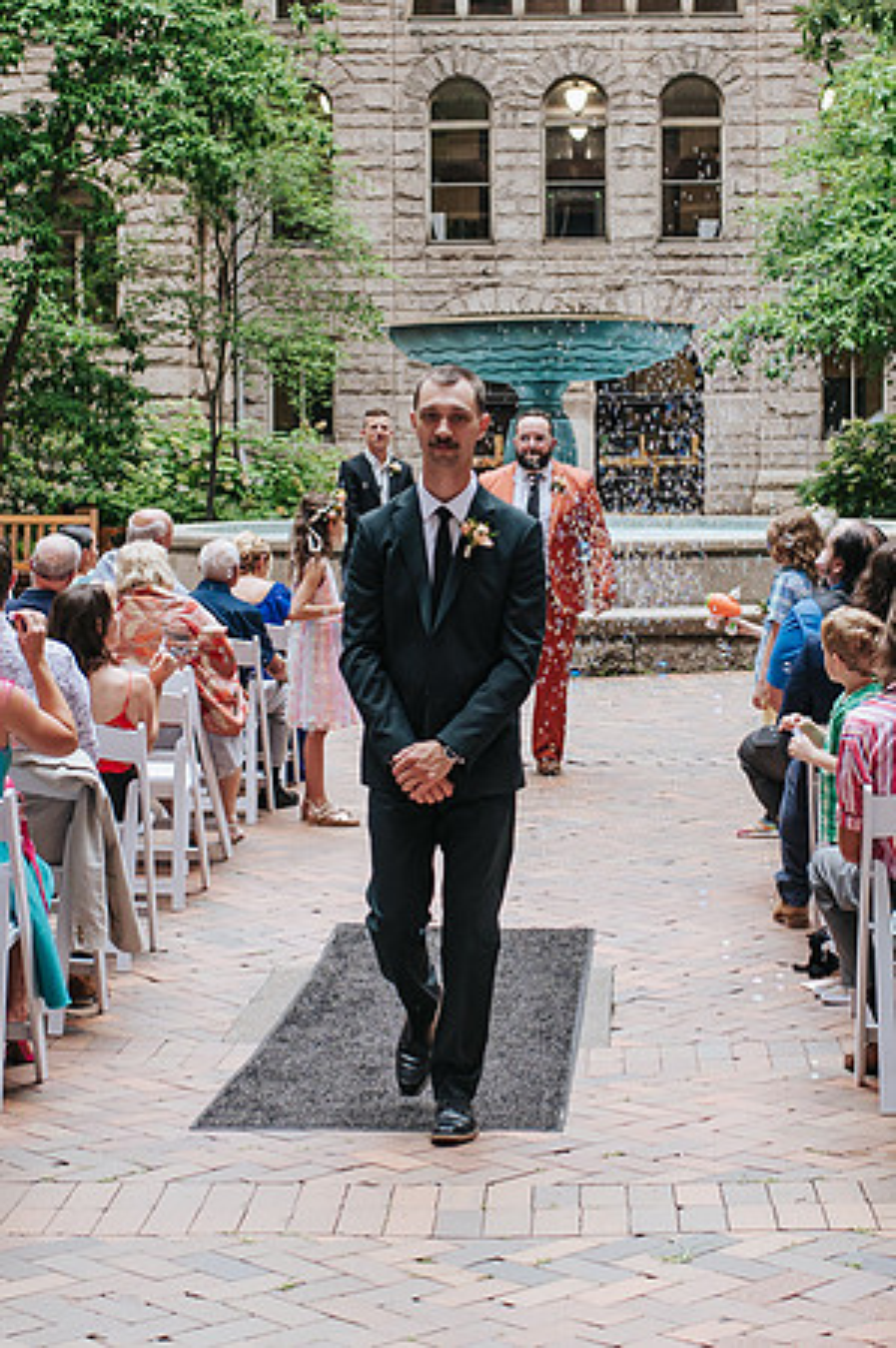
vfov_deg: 27.4
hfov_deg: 18.4
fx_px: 2762
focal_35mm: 74
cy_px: 585
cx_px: 487
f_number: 4
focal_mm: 35
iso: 800
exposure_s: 1/400
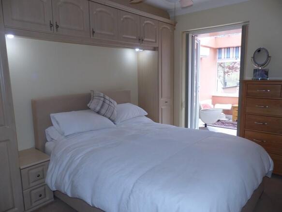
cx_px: 141
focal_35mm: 25
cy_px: 106
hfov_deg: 69.4
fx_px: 204
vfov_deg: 54.9
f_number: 2.8
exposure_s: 1/60
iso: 100
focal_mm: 4.5
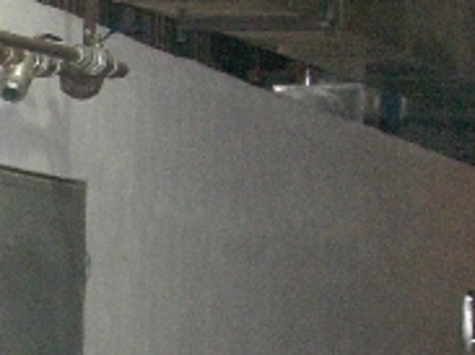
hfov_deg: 10.9
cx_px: -478
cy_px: 264
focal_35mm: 166
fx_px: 2276
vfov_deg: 8.9
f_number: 2.7
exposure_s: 1/60
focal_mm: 6.2
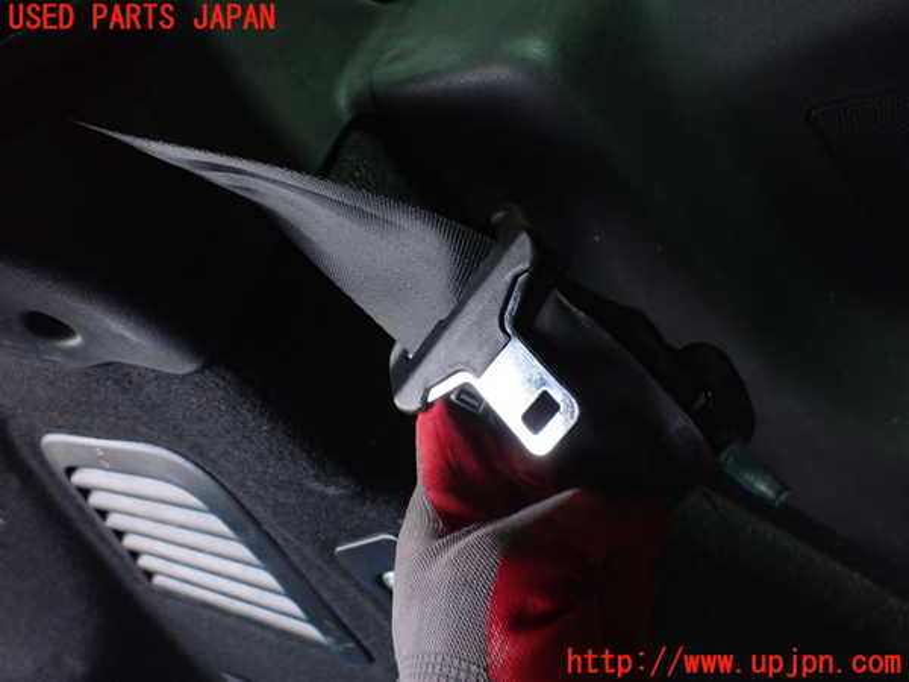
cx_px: 454
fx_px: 788
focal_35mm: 30
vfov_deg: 46.8
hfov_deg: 60.0
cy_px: 341
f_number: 2.3
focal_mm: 5.4
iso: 800
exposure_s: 1/40
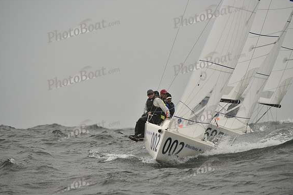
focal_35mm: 367
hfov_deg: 5.6
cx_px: 147
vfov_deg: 3.8
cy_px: 96
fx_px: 2988
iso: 400
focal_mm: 360
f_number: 6.3
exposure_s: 1/1000
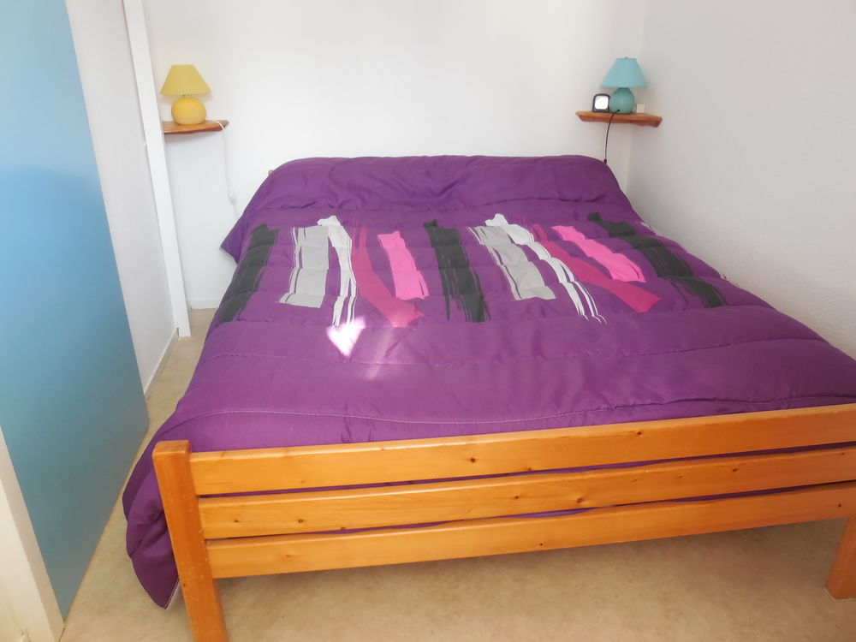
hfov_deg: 67.3
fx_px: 643
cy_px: 321
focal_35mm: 26
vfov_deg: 53.1
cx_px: 428
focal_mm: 4.6
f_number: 3.5
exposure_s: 1/30
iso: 320
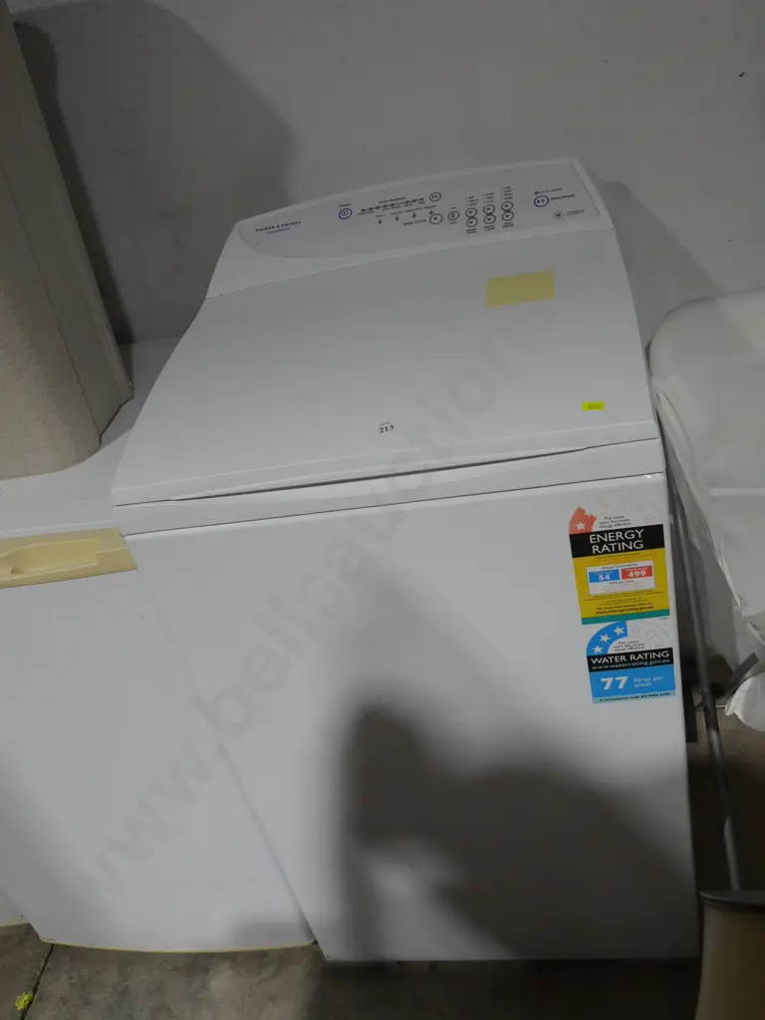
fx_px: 1002
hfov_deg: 41.8
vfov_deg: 54.0
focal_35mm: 34
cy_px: 510
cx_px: 382
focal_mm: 17
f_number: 10
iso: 1000
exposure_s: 1/60
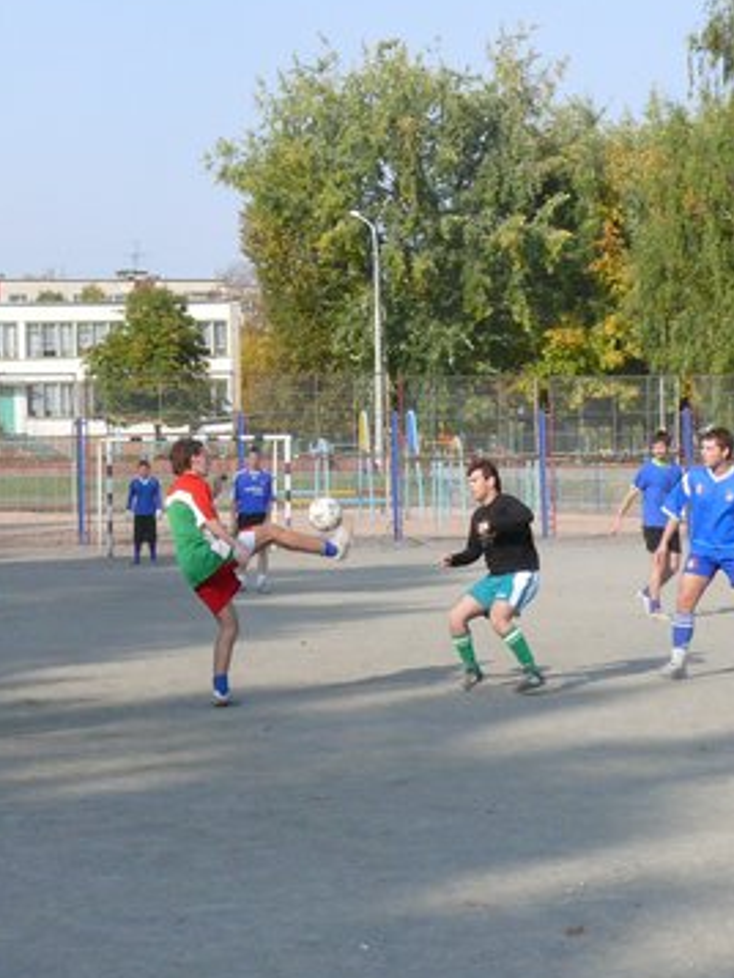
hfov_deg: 18.4
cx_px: 233
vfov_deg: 24.4
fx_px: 2260
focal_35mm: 80
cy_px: 537
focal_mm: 9.4
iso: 200
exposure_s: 1/320
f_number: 8
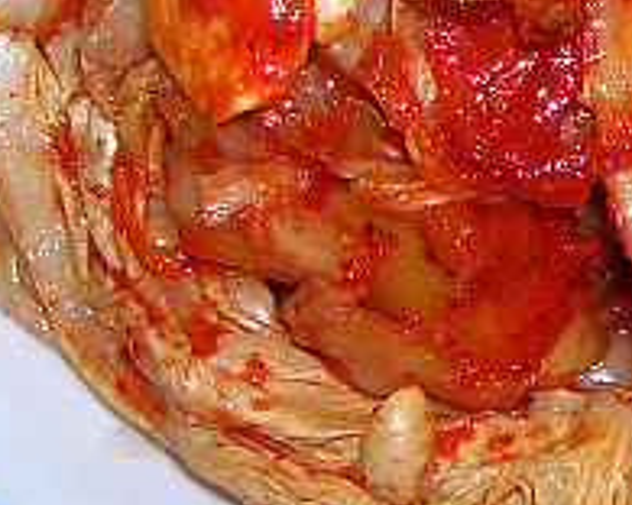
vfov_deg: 13.8
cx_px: 632
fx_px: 2039
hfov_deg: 17.2
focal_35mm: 109
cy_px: -57
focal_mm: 5.7
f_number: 2.9
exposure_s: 1/60.1
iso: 50
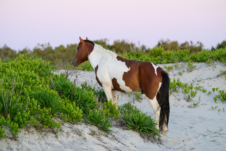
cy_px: 76
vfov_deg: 6.0
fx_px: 1444
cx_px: 113
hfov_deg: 8.9
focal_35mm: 230
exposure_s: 1/800
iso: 5000
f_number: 5.6
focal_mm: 230
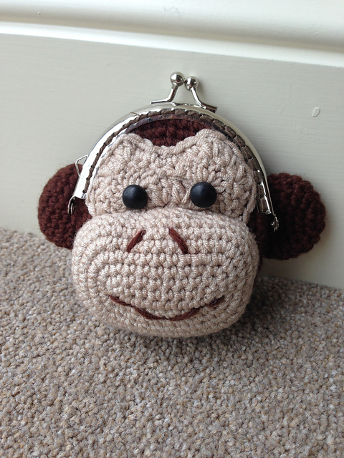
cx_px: 172
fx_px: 437
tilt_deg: -34.4
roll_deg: -2.1
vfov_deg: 55.4
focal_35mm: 33
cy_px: 229
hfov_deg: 42.9
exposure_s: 1/60
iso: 50
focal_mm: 4.12
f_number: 2.4
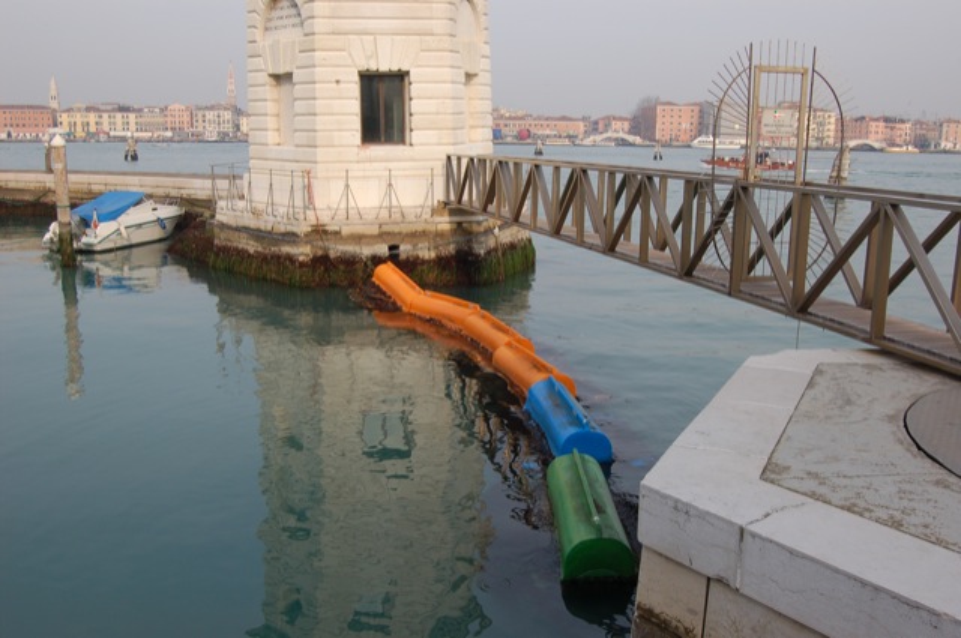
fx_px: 920
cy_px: 319
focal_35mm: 34
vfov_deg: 38.3
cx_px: 480
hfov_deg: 55.2
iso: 200
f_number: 8
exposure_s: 1/250
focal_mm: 23
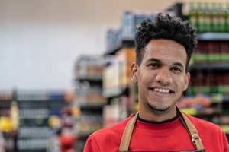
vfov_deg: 17.0
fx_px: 509
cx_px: 180
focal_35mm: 80
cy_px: 117
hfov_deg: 25.0
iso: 800
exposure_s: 1/200
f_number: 1.4
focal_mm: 50
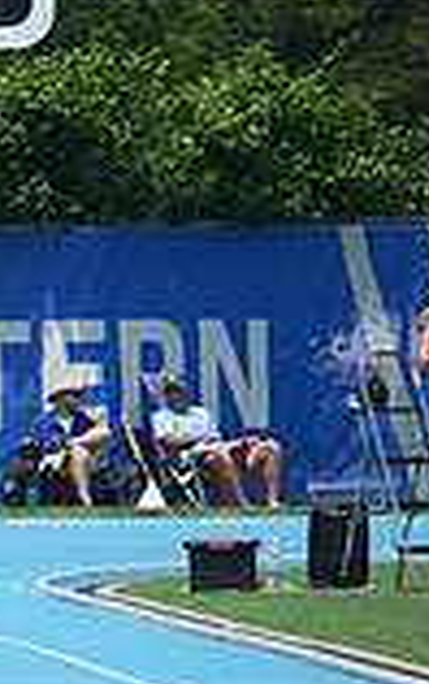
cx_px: -758
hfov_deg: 1.2
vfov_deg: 2.0
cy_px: 465
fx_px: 19886
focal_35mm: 1065
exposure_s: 1/2500
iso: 400
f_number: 5.6
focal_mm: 285
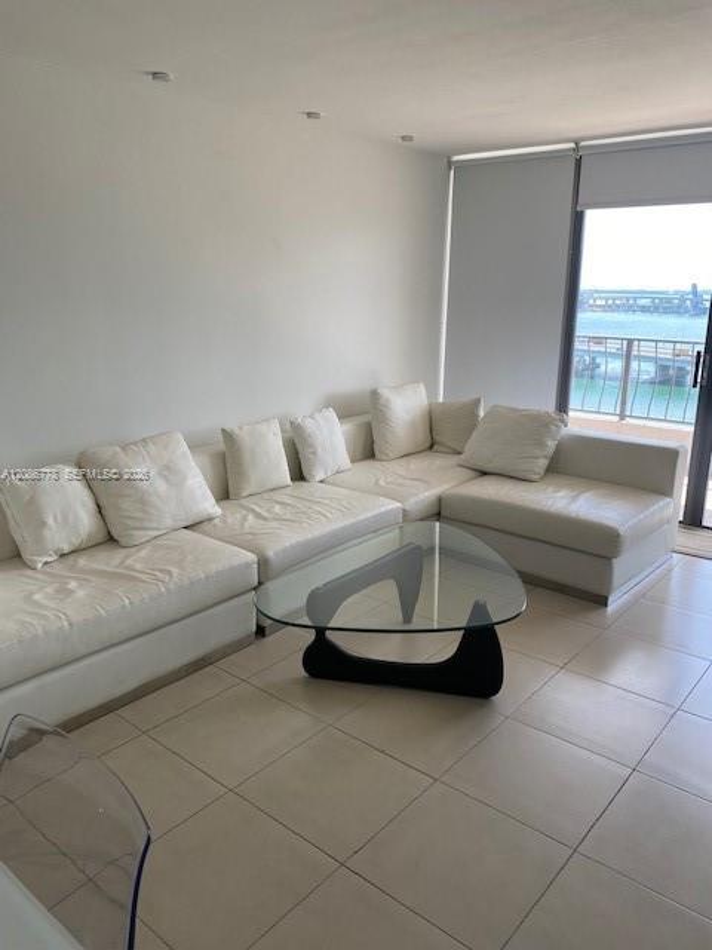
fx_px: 713
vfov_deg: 67.3
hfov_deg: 53.1
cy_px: 475
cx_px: 356
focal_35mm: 26
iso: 32
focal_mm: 4.25
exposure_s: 1/151
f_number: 1.8
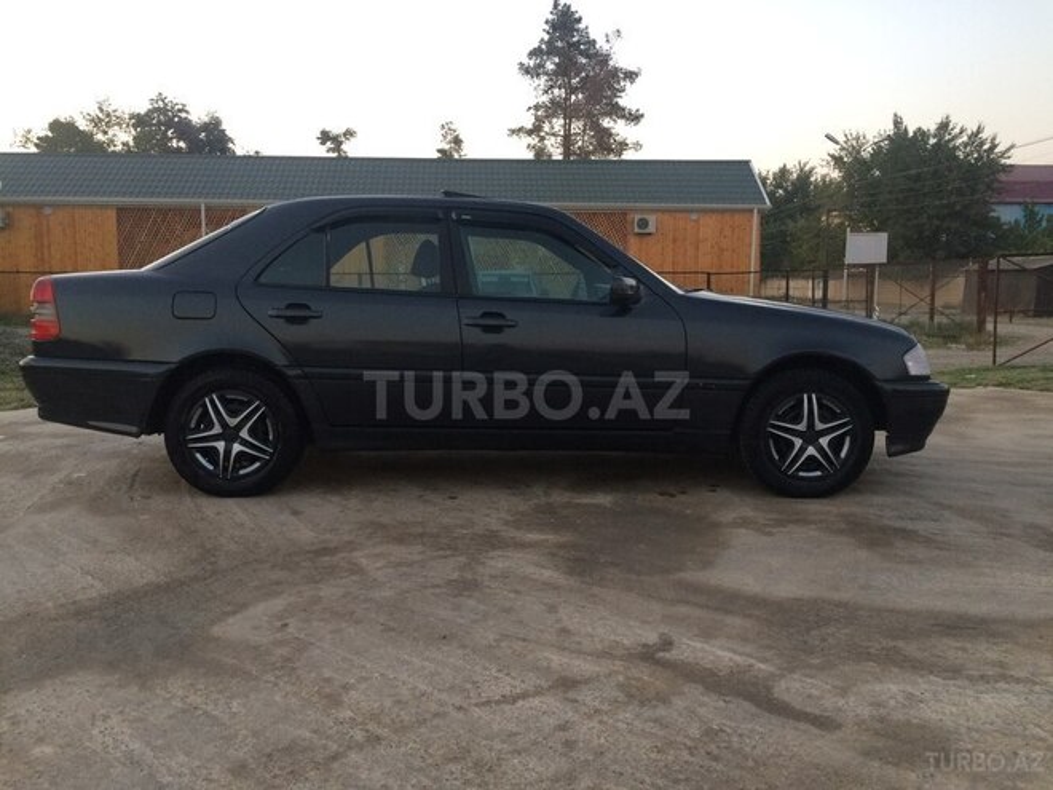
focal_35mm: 29
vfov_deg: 48.2
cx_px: 526
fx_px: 882
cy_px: 395
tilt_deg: -6.3
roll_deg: +2.0
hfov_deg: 61.7
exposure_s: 1/33
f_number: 2.2
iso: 125
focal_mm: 4.15
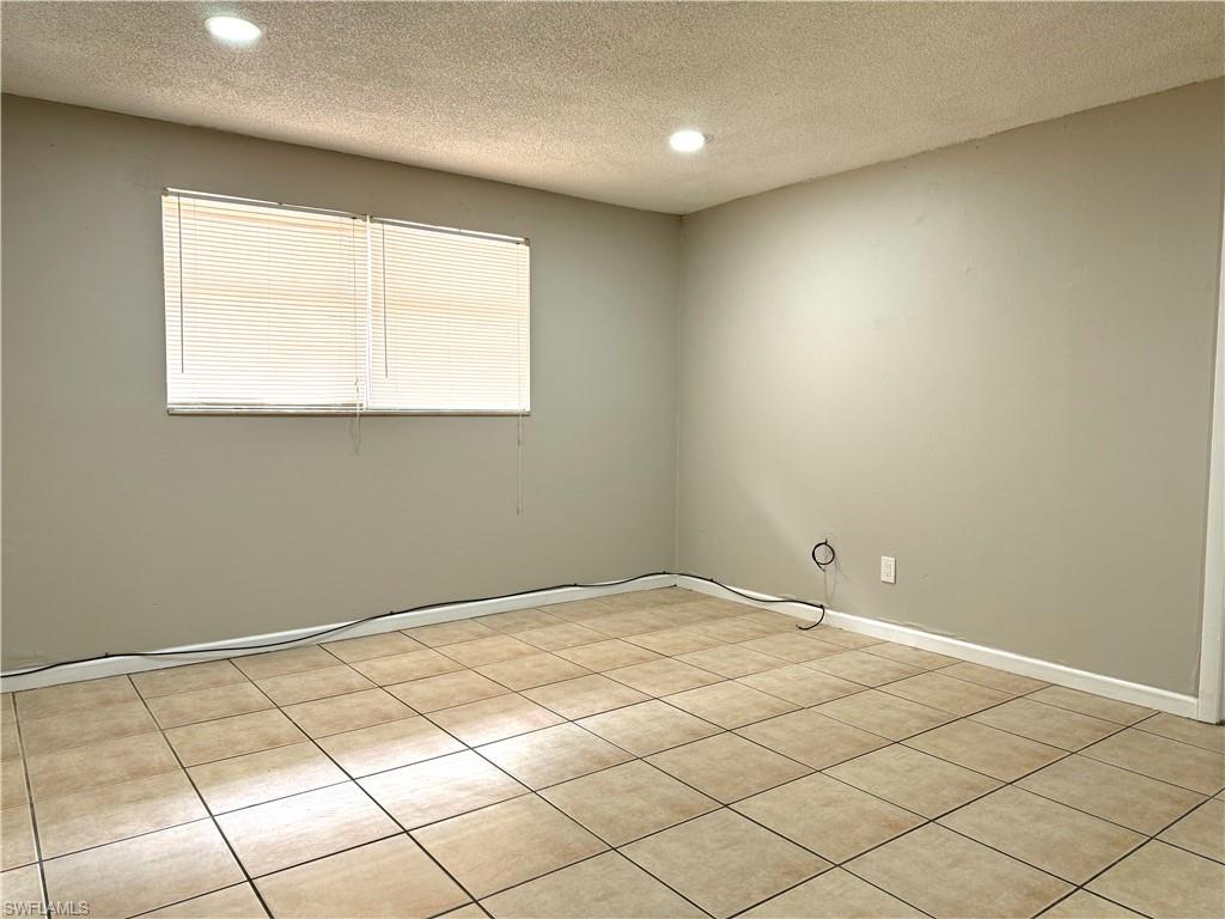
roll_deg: -0.8
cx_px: 612
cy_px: 460
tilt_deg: -3.4
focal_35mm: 24
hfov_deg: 71.6
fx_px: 849
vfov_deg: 56.8
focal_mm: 6.76
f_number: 1.78
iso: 125
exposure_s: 1/120
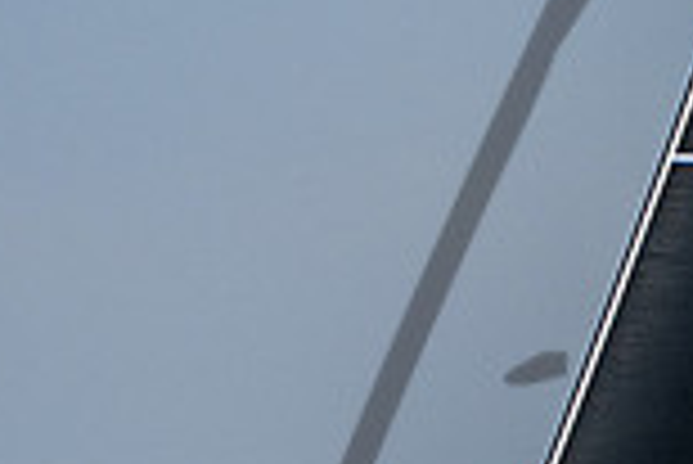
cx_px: 1355
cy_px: 740
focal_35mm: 495
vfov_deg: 2.8
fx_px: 9538
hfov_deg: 4.1
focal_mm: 100
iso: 400
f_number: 5.6
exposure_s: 1/6400
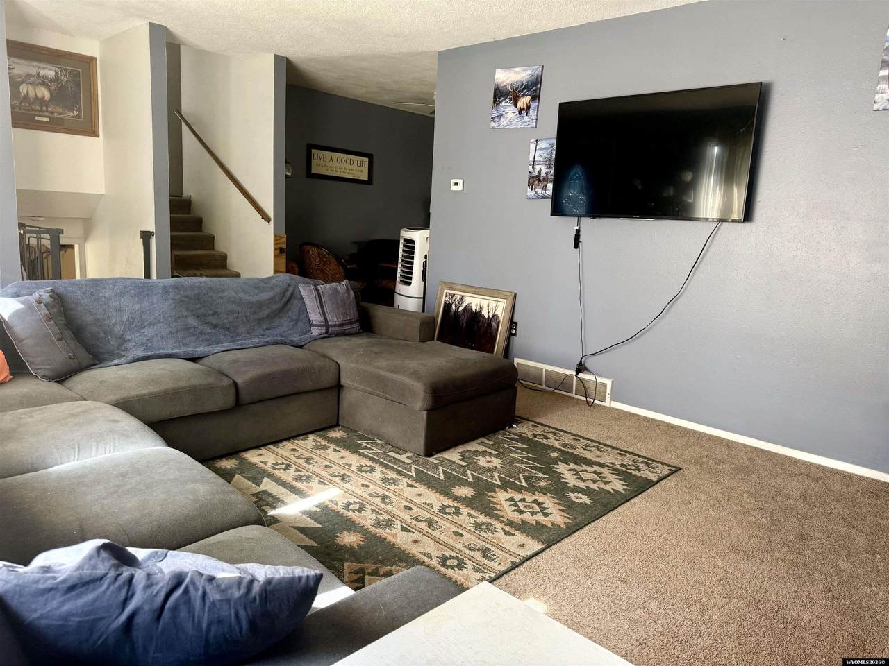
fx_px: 616
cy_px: 333
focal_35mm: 24
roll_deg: -3.7
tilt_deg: -10.2
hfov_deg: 71.6
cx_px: 444
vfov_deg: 56.8
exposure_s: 1/70
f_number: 1.78
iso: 200
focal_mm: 6.76
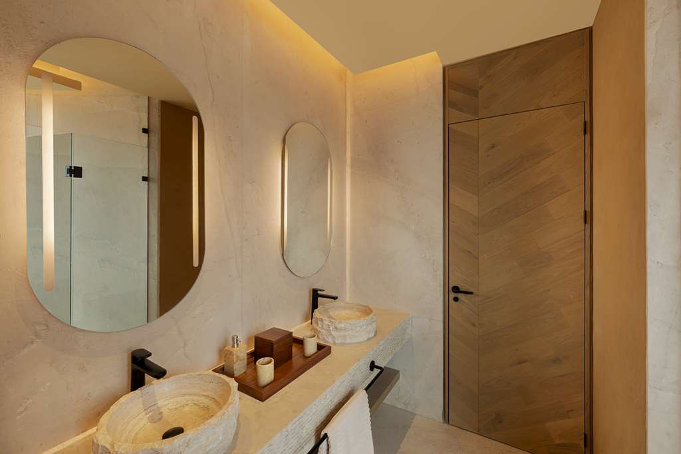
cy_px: 227
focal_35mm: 15
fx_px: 284
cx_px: 340
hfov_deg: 100.4
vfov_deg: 77.3
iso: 100
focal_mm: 15
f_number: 10
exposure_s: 1/3
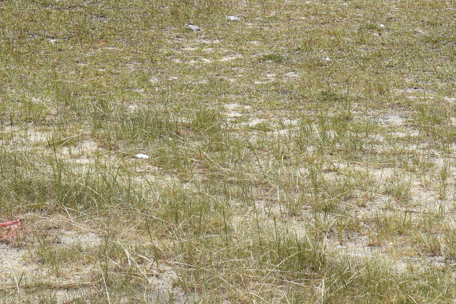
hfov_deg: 13.1
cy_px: -63
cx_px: 336
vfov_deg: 8.7
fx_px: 1976
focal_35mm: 156
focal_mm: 40
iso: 200
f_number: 10
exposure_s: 1/400
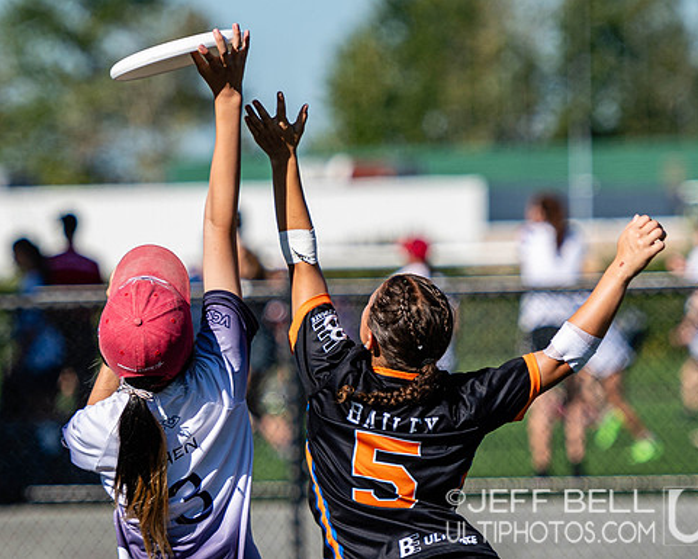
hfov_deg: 5.0
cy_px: 245
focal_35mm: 389
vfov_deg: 4.0
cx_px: 327
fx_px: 8038
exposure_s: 1/2000
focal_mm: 145
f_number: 3.2
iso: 100
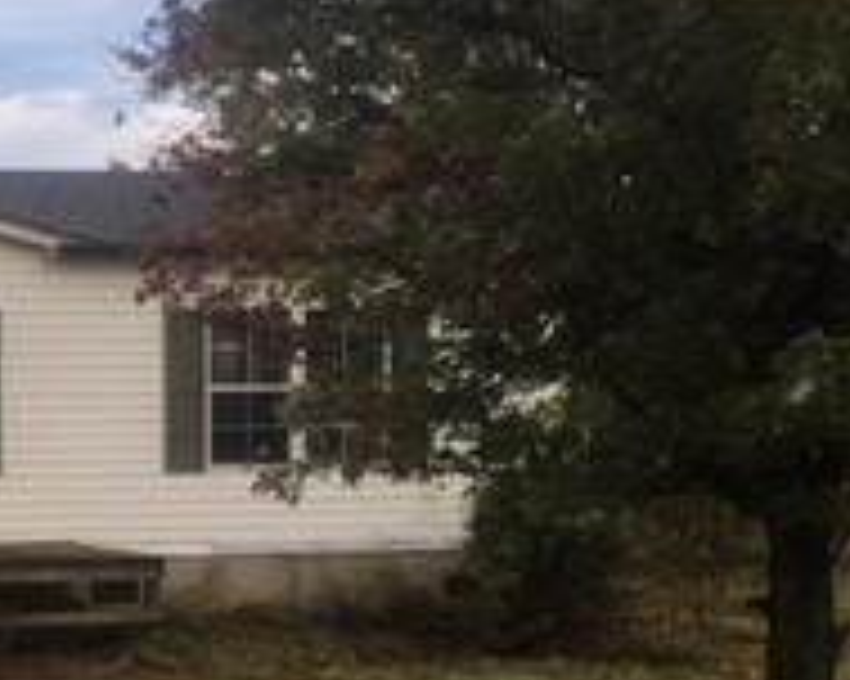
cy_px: 464
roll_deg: +0.5
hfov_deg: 17.1
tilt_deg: +0.2
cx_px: -580
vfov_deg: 16.0
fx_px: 2414
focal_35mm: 96
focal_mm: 4.15
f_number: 2.2
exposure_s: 1/60
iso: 32
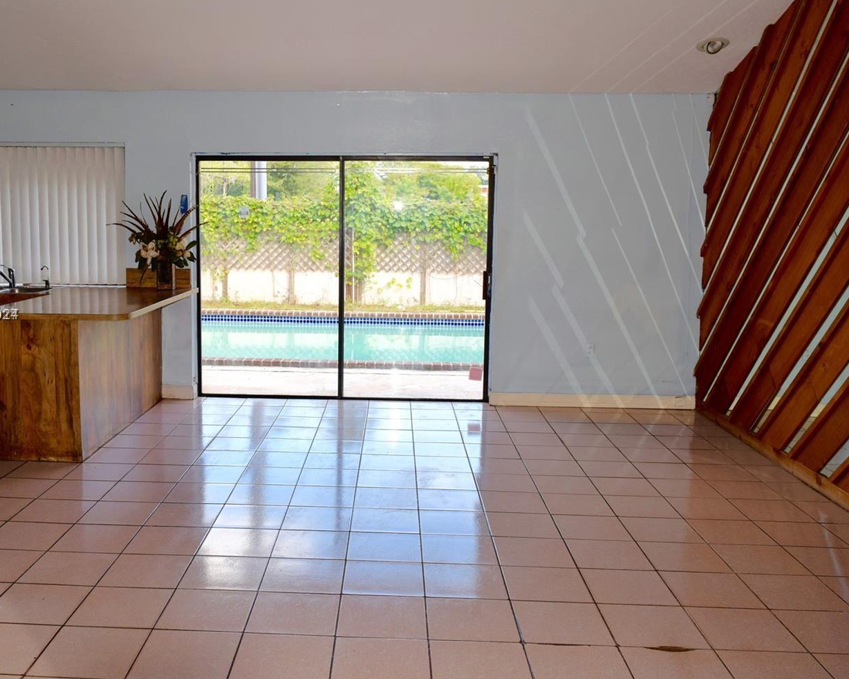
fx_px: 829
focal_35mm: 33
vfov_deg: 44.5
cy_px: 316
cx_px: 351
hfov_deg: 53.9
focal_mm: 18
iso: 140
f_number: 5.6
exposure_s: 1/125
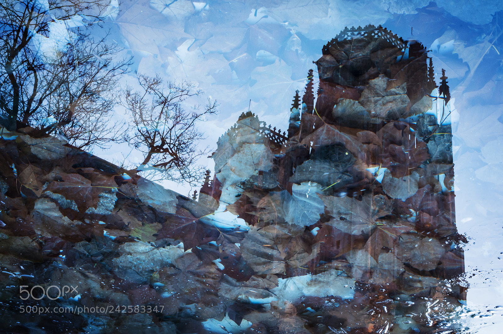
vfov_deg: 22.6
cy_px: 167
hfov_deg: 33.4
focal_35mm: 60
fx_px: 837
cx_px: 252
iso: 400
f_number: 22
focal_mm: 40
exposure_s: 15
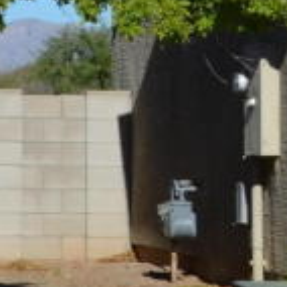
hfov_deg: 4.9
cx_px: -741
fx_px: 3114
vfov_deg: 5.2
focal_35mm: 332
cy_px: -87
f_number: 9
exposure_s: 1/320
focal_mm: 32
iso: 100
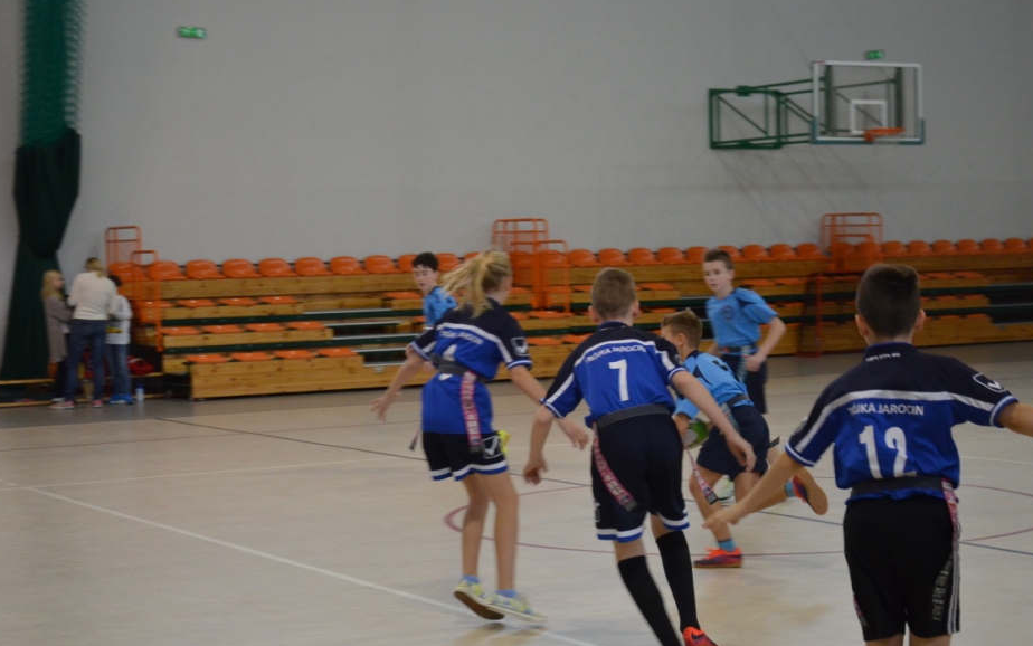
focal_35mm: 71
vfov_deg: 18.4
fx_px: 1999
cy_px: 357
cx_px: 494
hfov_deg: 29.0
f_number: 4.8
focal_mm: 42
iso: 1600
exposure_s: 1/160
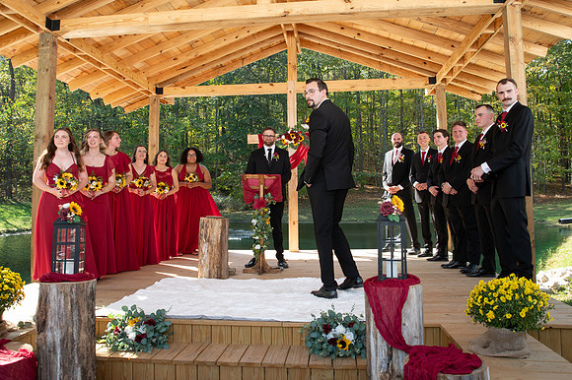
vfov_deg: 48.7
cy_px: 175
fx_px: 420
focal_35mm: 26
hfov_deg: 68.5
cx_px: 295
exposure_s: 1/200
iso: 320
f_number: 5
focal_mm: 24
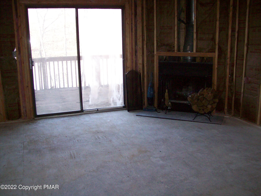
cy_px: 98
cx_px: 130
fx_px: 271
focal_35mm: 36
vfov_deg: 39.7
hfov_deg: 51.4
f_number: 2.7
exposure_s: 1/93.5
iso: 200
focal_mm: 6
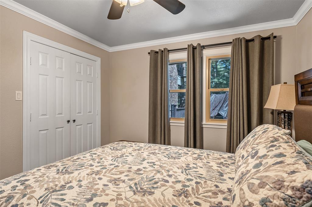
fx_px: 165
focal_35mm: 19
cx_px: 156
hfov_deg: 86.9
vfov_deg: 64.5
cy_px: 104
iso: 800
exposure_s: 1/5
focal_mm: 19
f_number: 8
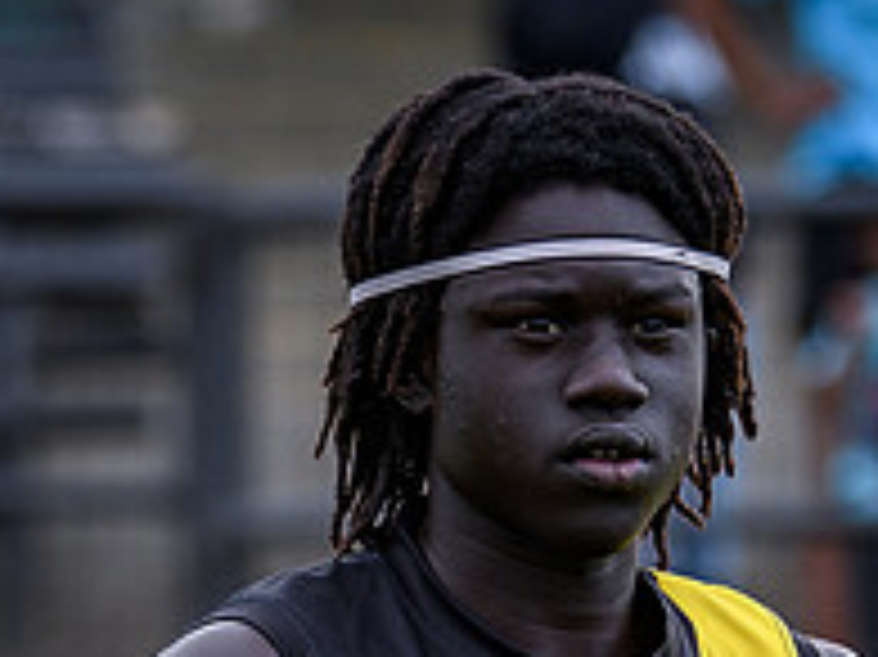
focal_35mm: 816
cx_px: 289
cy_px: 1200
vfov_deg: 1.8
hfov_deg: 2.4
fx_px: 20684
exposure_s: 1/1600
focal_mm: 135
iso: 320
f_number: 2.8
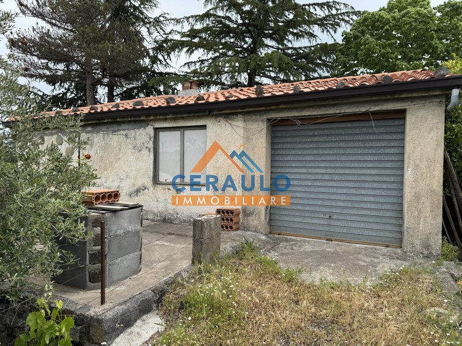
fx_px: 320
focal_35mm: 24
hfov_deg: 71.6
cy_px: 173
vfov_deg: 56.8
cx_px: 231
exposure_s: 1/2252
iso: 80
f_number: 1.78
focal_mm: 6.76
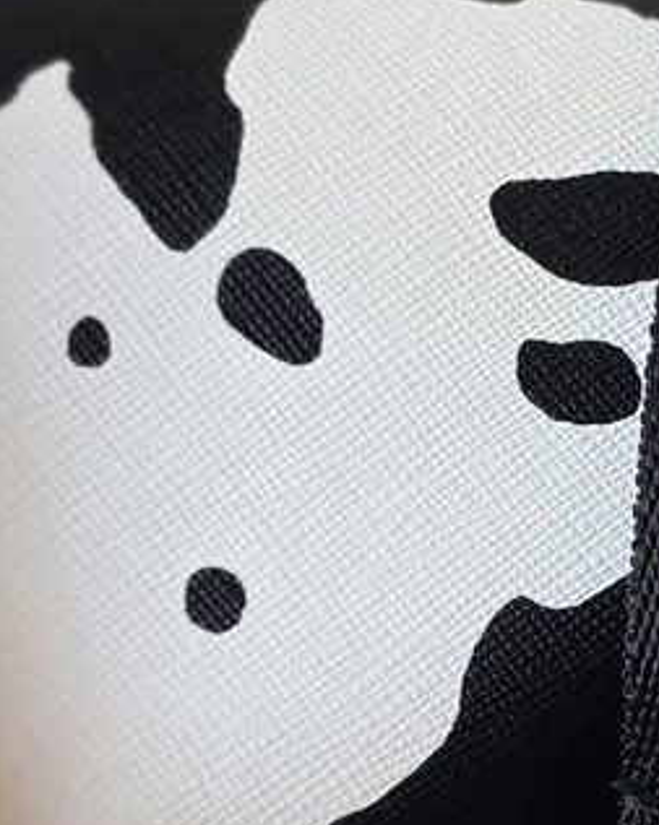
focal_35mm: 150
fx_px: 3662
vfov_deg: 12.8
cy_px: 722
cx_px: 810
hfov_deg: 10.1
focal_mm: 6.5
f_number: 1.4
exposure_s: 1/180
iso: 125
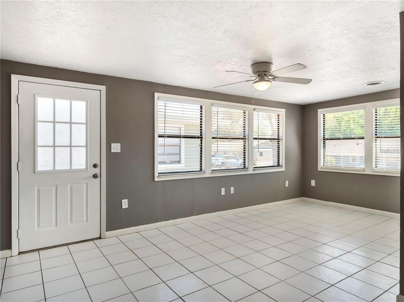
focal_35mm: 22
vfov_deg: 61.0
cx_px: 202
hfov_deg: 76.4
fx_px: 257
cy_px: 151
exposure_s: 1/125
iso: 200
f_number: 5.6
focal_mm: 11
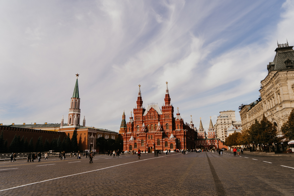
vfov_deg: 50.6
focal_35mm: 25
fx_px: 207
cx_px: 154
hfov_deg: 70.6
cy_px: 98
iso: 100
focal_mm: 24
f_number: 4
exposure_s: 1/500
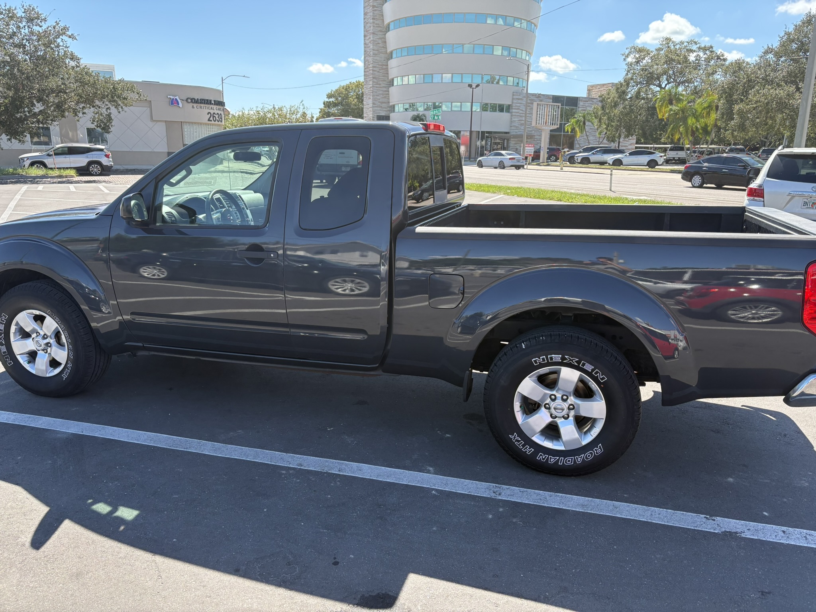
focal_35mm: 26
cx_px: 408
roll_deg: +0.2
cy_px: 306
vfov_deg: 53.1
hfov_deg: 67.3
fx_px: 613
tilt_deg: -13.9
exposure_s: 1/1001
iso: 64
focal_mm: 5.96
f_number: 1.6
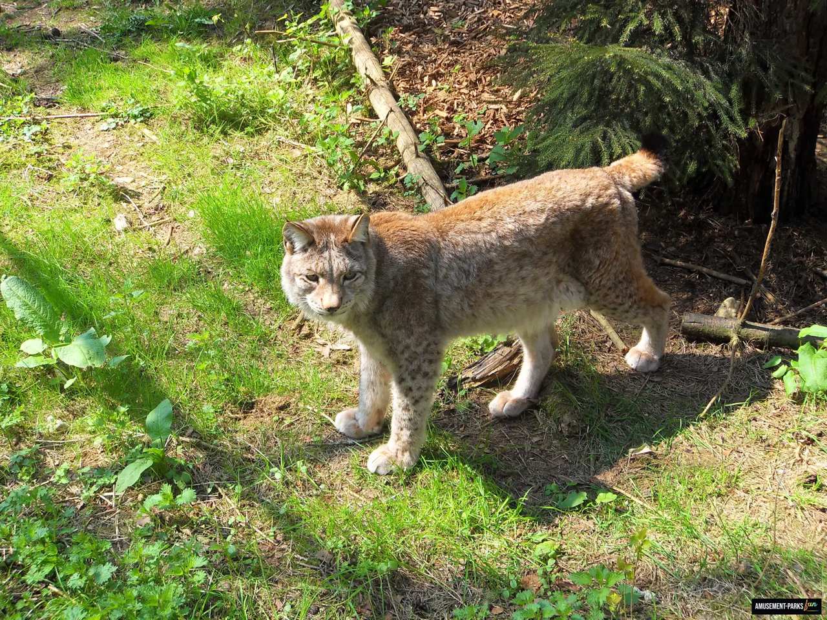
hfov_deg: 43.9
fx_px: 1027
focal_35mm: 43
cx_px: 414
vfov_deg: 33.6
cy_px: 310
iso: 80
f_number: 3.9
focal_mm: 7.9
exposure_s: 1/125
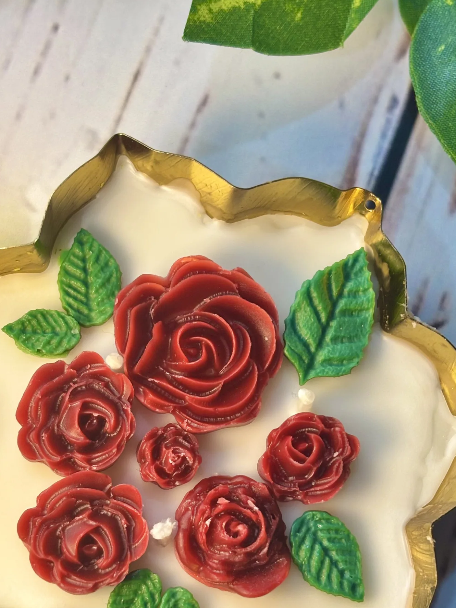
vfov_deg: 25.9
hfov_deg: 19.6
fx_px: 1317
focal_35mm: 75
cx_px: 177
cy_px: 382
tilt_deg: -78.2
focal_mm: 5.96
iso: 50
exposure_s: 1/119
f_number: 1.6
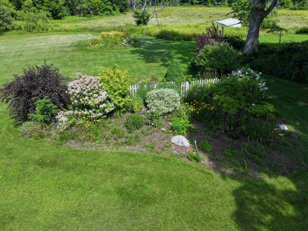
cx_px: 151
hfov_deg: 69.4
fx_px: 222
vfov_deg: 54.8
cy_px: 115
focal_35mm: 25
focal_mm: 12.29
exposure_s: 1/1000
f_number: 2.8
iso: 100
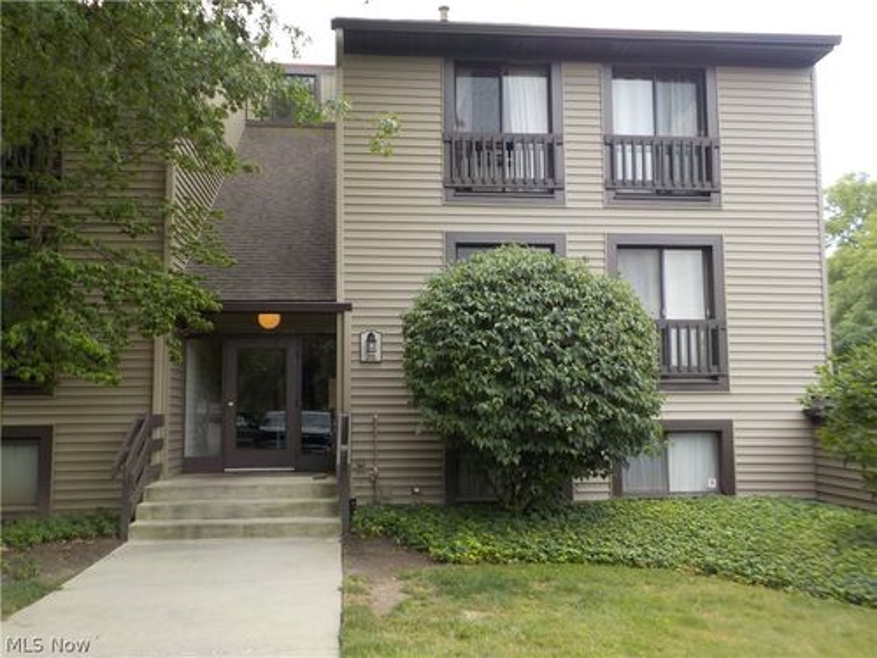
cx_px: 438
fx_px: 760
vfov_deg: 46.8
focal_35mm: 30
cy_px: 329
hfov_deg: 60.0
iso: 125
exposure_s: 1/250
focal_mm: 4.1
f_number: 3.3
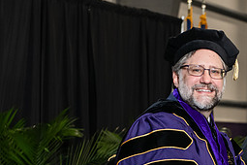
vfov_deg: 8.6
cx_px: 250
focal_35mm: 159
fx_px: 1091
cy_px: 171
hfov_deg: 12.8
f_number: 5
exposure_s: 1/200
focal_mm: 70
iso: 2000
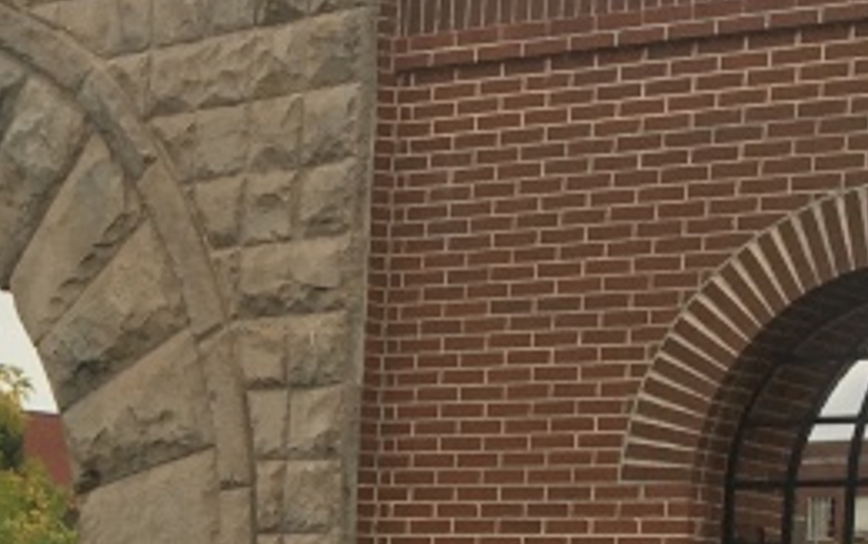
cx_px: -190
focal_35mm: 126
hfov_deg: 15.9
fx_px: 2983
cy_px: 888
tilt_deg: -2.3
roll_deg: -2.9
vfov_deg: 10.0
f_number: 2.2
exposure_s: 1/587
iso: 25
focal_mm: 4.15
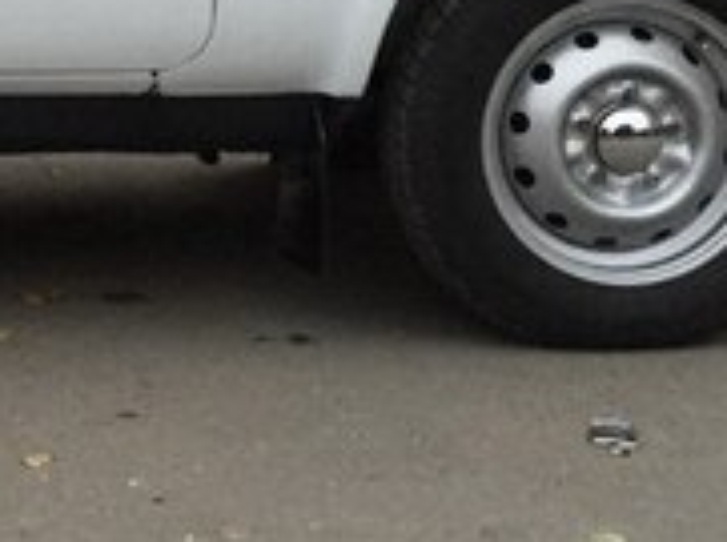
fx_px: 2222
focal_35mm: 106
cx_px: -229
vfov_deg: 13.6
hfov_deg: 17.4
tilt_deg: -4.7
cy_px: -94
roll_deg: -0.6
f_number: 2.2
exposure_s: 1/33
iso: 80
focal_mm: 4.15
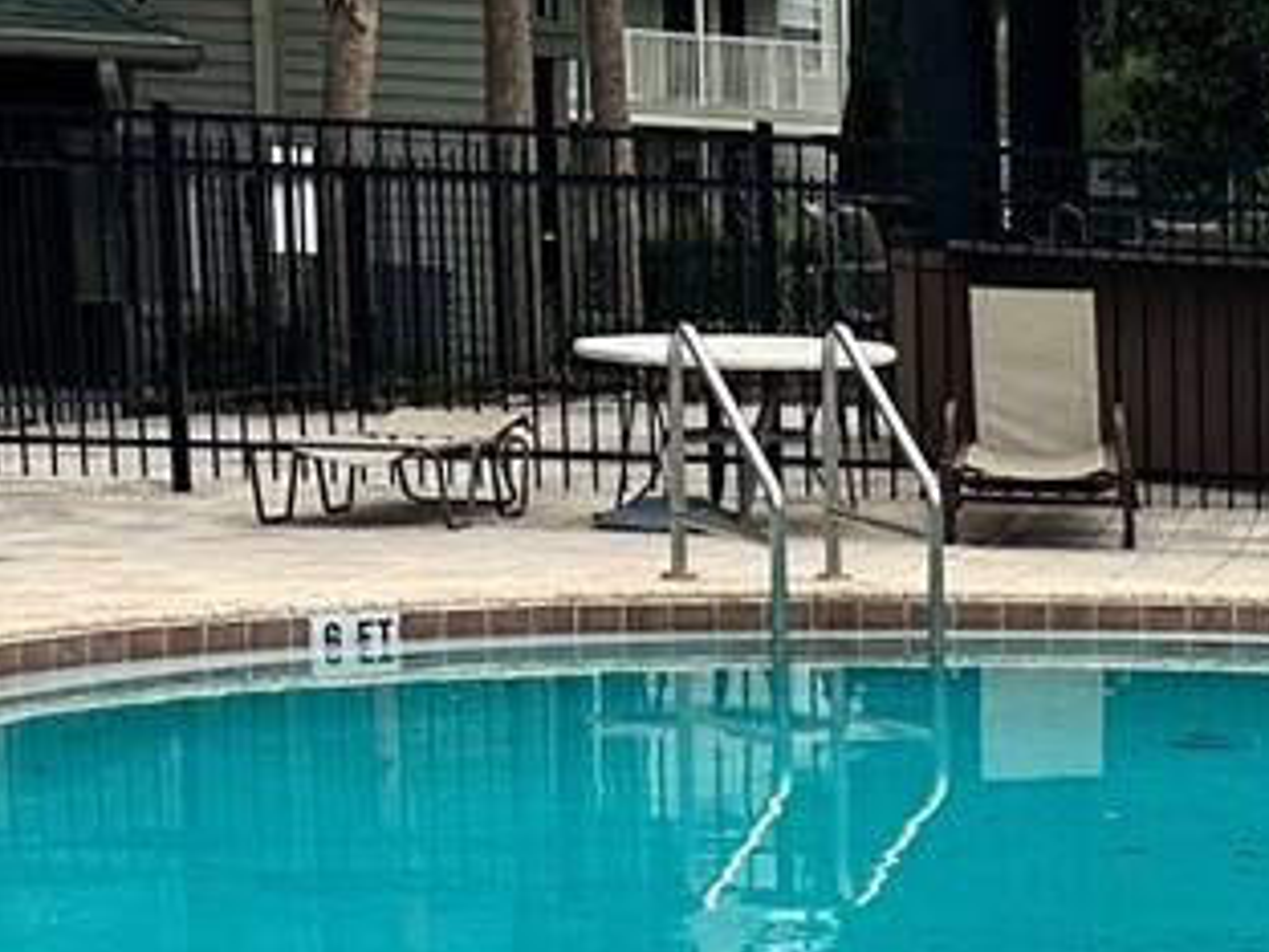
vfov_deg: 11.8
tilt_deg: -10.1
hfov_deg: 14.1
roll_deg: -2.0
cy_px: 1119
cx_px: 2335
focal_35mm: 123
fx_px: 4509
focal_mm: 6.86
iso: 80
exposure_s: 1/3472
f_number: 1.78
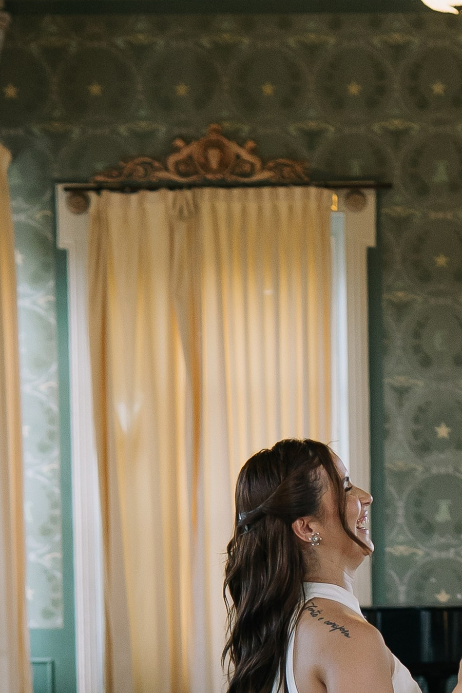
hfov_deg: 10.6
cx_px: 453
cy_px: 775
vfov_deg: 15.6
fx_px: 2464
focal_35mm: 128
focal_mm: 30
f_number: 2.8
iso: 500
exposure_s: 1/200
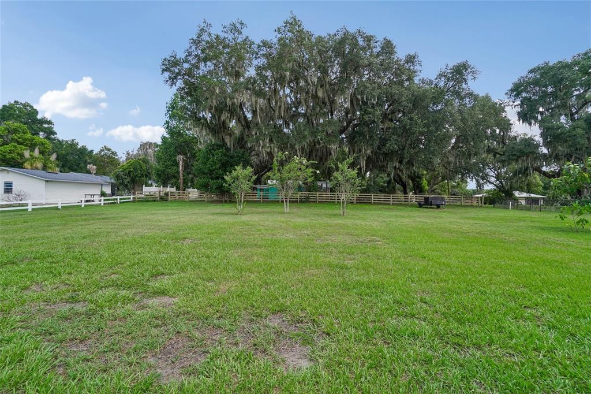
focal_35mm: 15
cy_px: 197
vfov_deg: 77.3
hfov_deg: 100.4
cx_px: 296
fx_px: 246
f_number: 8
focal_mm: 10
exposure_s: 1/60
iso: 100
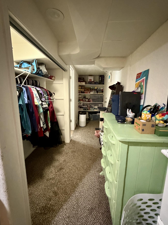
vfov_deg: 94.5
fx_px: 104
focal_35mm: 16
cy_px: 114
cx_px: 85
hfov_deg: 78.1
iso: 1000
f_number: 2.2
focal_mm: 2.22
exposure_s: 1/40
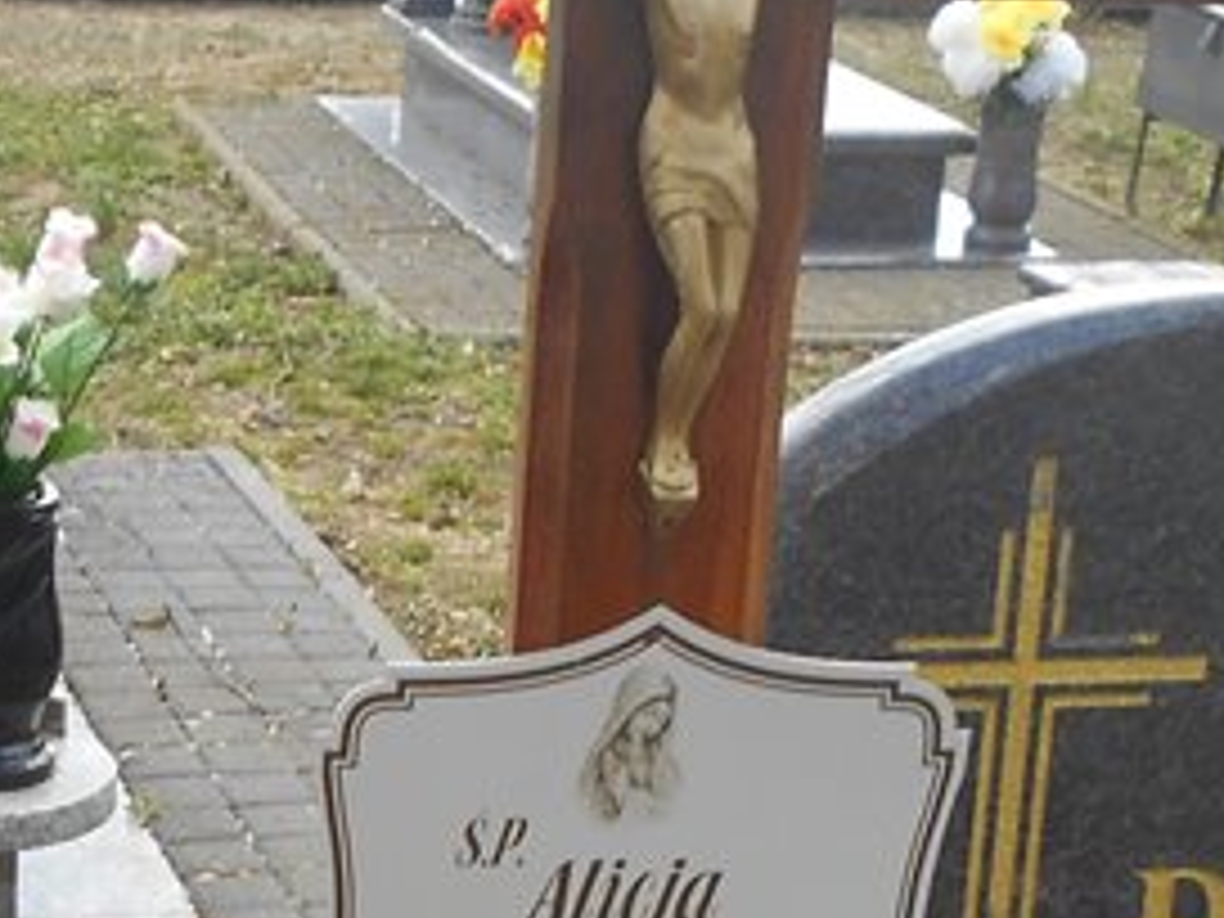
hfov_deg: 20.0
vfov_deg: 14.5
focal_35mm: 98
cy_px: 1138
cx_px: 405
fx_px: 3465
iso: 80
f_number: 3.2
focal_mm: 4.6
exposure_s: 1/160
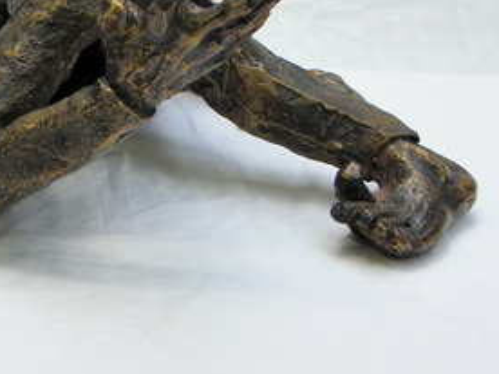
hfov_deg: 19.7
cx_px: 56
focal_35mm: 98
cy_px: 48
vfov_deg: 14.9
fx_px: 1413
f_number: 3.5
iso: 64
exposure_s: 1/160
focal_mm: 9.6
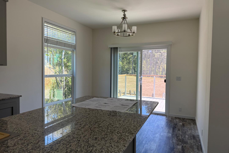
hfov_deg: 71.5
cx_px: 114
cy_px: 74
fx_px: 159
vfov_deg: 51.3
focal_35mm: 25
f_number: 1.78
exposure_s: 1/423
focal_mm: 6.76
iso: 100
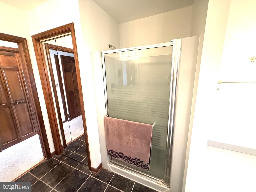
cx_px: 128
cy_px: 96
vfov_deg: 85.7
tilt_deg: -11.7
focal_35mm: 14
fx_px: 104
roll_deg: +1.1
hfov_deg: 102.1
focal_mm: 2.22
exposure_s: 1/60
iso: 400
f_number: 2.2
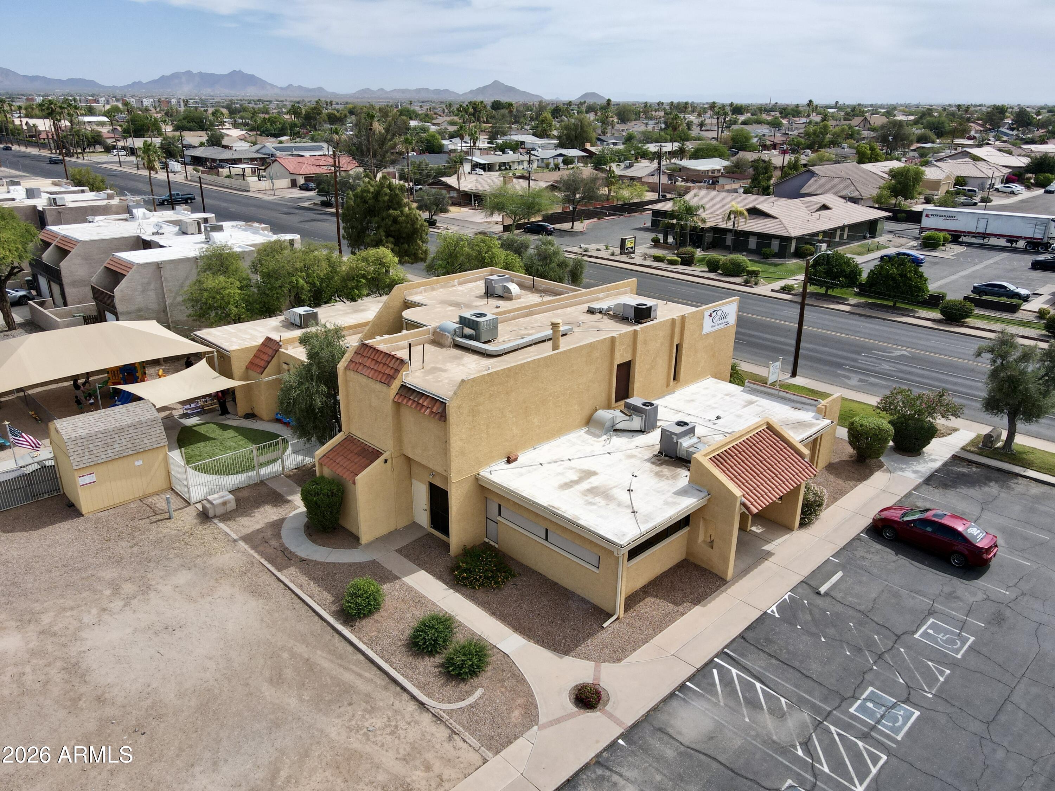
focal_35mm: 24
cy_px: 396
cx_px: 528
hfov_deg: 71.6
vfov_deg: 56.8
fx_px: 731
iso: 110
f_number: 2.8
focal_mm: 4.5
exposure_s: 1/800
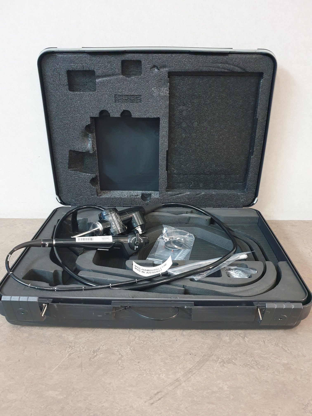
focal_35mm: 26
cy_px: 208
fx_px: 312
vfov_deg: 67.3
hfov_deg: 53.1
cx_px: 156
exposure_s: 1/50
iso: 320
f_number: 1.5
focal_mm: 4.3
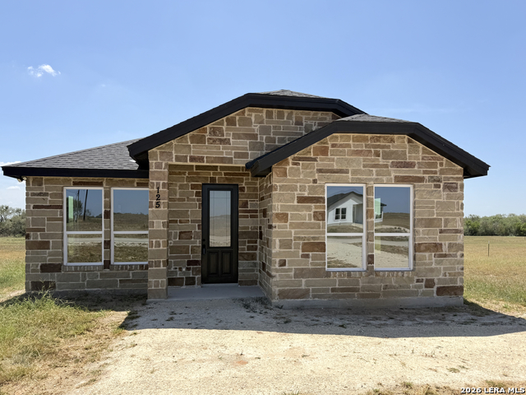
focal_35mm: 24
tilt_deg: +4.4
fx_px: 365
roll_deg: +0.6
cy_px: 198
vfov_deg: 56.8
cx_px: 263
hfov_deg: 71.6
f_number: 1.78
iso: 80
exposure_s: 1/4975
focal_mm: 6.76
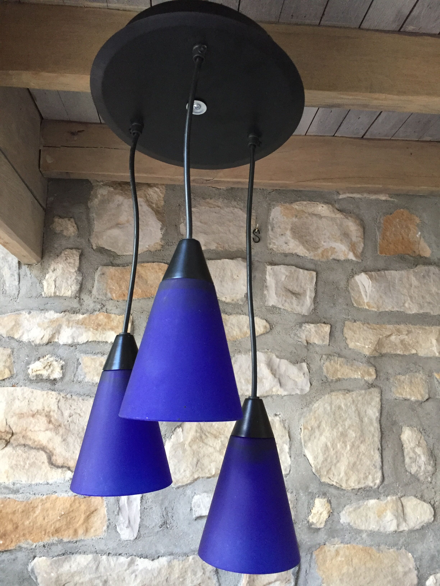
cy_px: 293
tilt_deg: +11.3
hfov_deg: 48.2
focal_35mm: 29
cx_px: 220
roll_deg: -0.1
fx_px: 491
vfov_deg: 61.7
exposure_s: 1/33
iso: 250
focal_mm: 4.15
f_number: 2.2
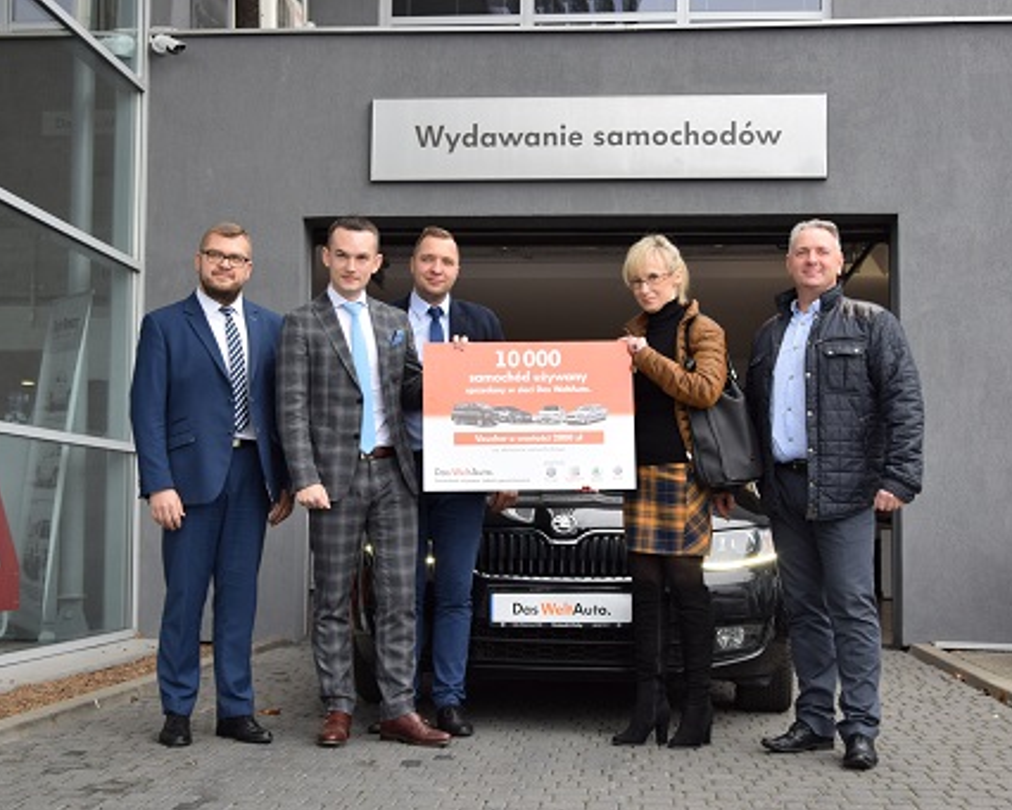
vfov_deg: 27.6
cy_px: 410
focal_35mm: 55
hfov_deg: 34.1
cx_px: 523
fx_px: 1648
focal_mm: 32
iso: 400
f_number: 7.1
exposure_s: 1/200
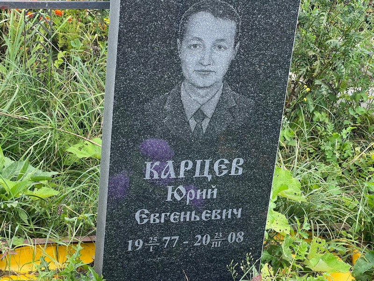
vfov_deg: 19.1
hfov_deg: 25.3
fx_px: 832
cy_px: 140
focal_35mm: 77
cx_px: 187
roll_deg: -5.5
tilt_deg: -24.5
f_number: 2.8
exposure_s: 1/99
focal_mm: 9
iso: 32
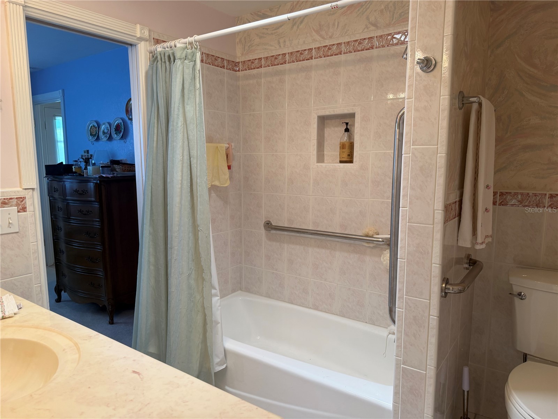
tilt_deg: -8.0
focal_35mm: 24
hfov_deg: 71.6
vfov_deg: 56.8
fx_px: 387
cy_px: 210
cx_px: 279
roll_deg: +0.7
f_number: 1.78
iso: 125
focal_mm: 6.76
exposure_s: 1/60
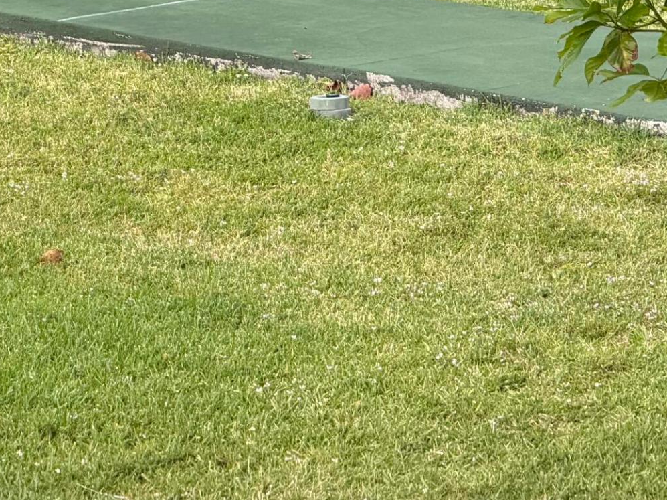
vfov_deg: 5.1
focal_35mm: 289
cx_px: 136
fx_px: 5567
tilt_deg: -7.7
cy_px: -219
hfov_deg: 6.8
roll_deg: -0.3
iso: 50
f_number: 2.8
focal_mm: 16.89
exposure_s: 1/361
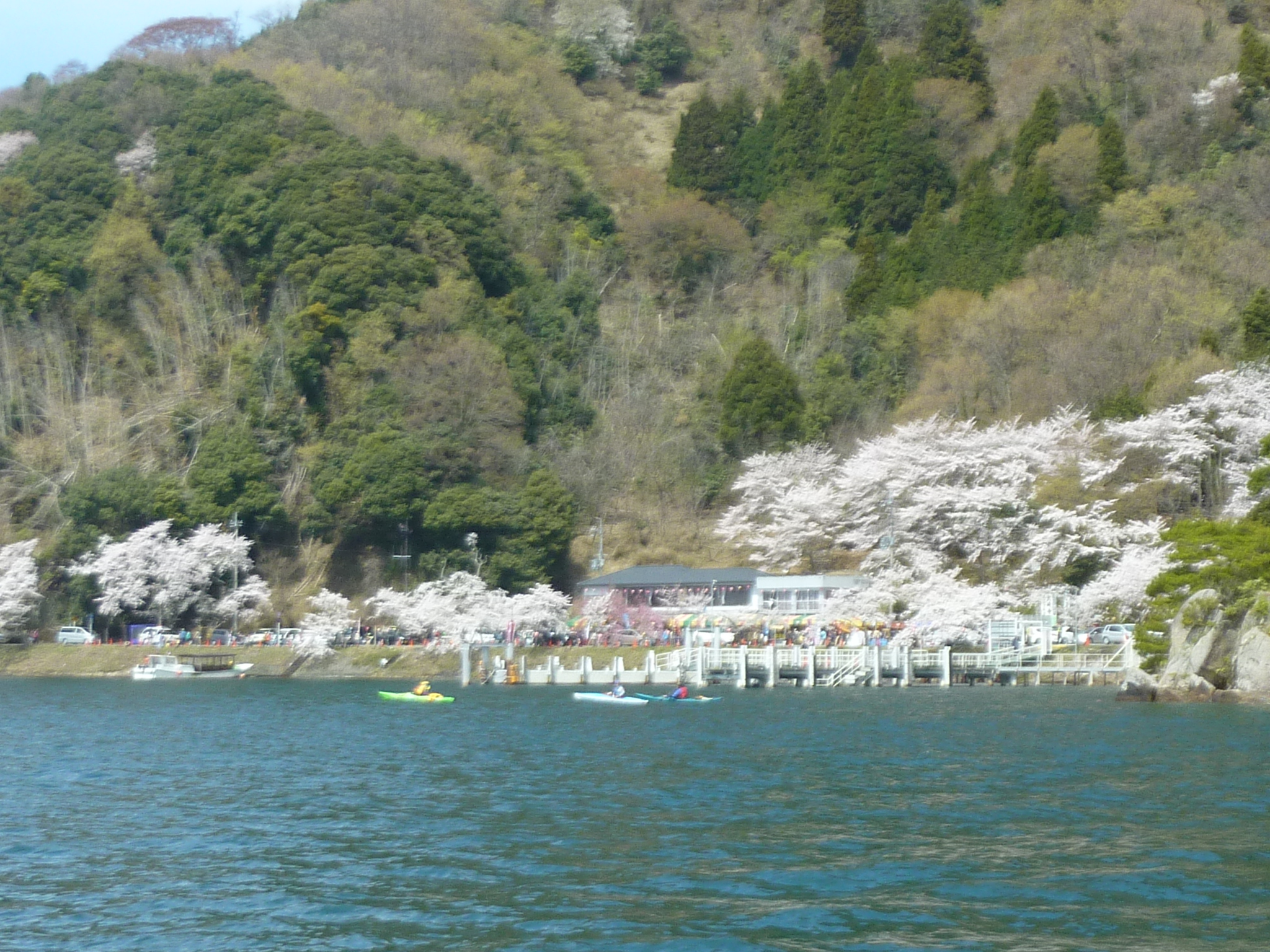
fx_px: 2605
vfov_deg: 20.7
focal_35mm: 71
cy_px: 476
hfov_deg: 27.4
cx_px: 635
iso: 80
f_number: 4
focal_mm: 6.5
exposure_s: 1/320
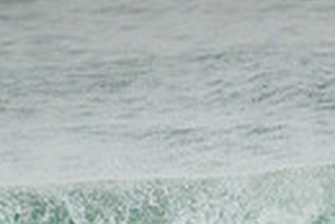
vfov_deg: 0.4
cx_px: 353
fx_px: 33164
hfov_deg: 0.6
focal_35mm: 3560
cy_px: 436
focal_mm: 800
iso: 1600
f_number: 11
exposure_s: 1/2500
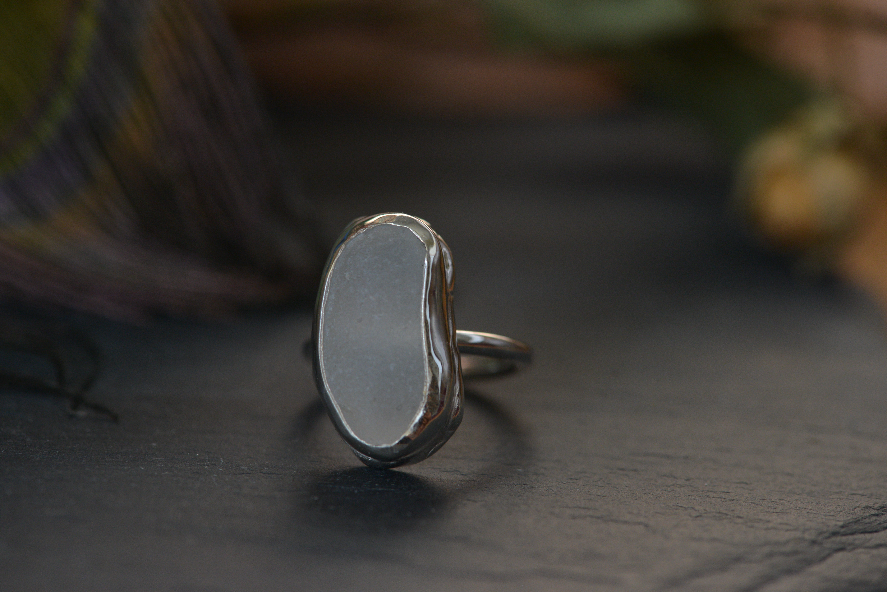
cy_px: 296
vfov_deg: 13.1
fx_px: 2588
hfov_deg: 19.4
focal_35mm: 105
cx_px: 444
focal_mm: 105
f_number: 9
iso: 800
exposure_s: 1/160
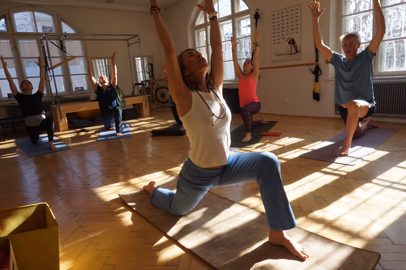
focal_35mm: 24
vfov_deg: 53.1
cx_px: 203
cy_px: 135
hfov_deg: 73.8
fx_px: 270
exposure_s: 1/80
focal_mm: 16
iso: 100
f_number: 6.3
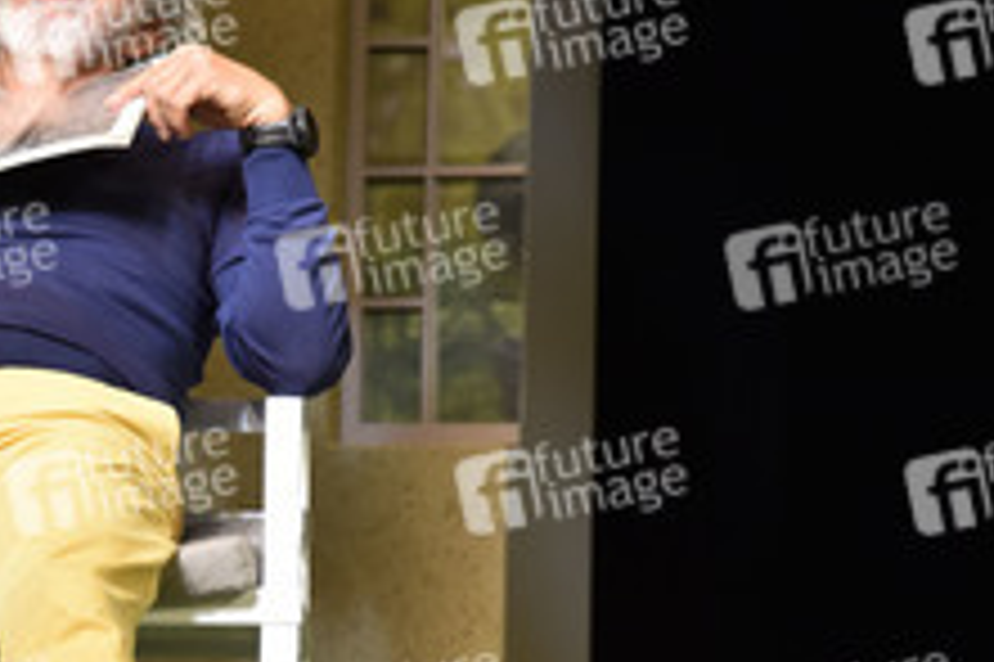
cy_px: 369
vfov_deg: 3.4
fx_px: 11284
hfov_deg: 5.0
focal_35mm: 409
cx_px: 2
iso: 1000
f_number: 6.3
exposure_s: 1/160
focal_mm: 200
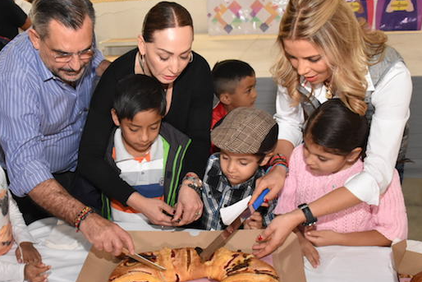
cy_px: 149
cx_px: 141
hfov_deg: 45.7
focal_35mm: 42
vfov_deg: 31.9
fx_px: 492
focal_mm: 18
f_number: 4
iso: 1800
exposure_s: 1/60
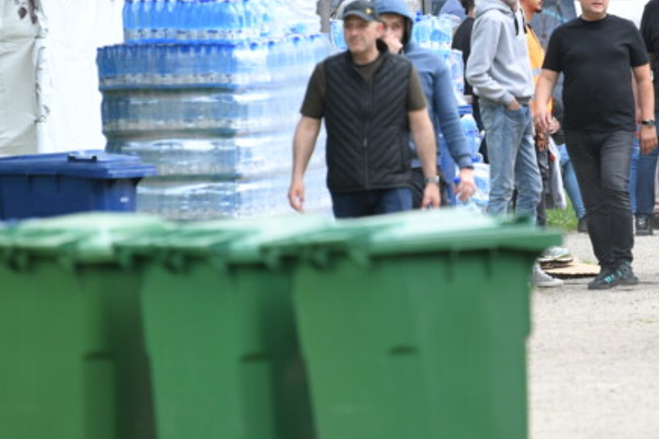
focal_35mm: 471
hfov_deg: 4.4
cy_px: 99
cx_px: 717
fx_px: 8621
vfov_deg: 2.9
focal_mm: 200
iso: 800
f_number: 4
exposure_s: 1/1000
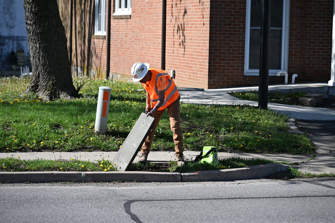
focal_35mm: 120
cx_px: 168
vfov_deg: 11.4
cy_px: 112
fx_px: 1117
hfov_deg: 17.1
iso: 64
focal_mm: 120
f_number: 5
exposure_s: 1/400
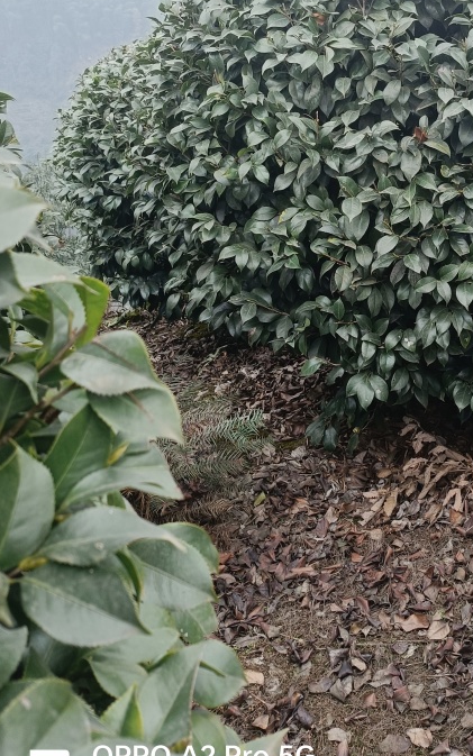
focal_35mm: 42
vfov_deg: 46.2
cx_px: 431
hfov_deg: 29.2
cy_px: 232
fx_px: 866
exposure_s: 1/120
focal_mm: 4.7
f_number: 1.7
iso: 269
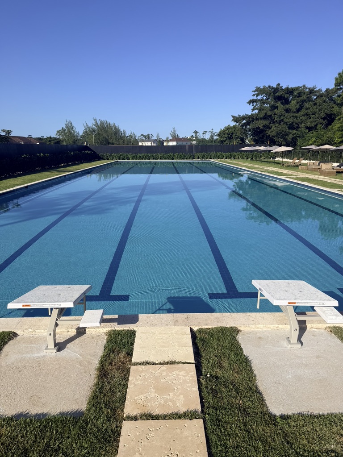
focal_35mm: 24
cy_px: 228
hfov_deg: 56.8
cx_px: 172
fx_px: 317
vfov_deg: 71.6
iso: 80
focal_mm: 6.76
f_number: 1.78
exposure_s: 1/8130
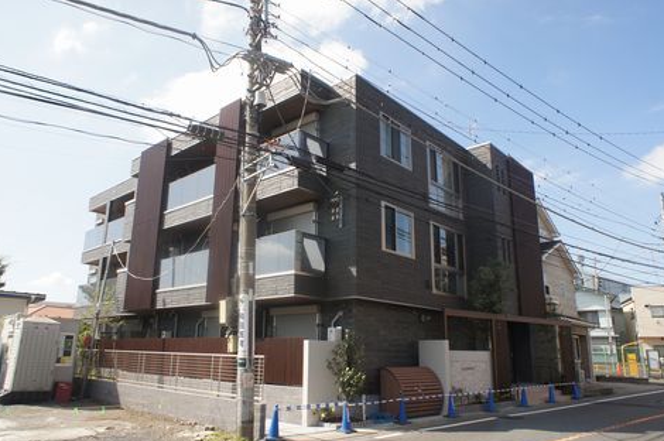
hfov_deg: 57.3
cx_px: 324
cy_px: 232
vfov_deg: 39.8
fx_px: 608
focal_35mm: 33
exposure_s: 1/320
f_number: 6.3
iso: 200
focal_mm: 16
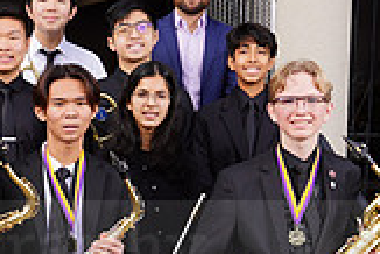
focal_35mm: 107
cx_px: -79
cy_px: 232
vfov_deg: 12.7
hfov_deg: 18.1
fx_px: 1130
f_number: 6.3
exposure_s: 1/200
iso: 100
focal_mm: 30
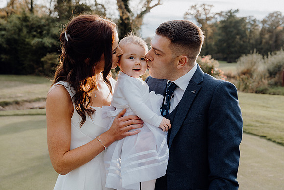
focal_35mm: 46
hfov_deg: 42.7
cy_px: 95
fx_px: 363
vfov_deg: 29.3
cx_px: 142
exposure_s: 1/160
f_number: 5
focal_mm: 46
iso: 160
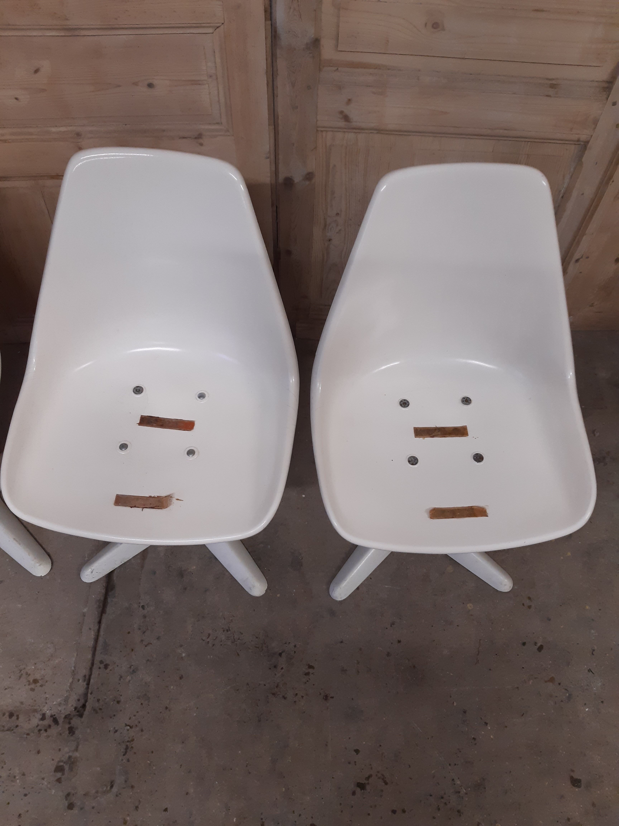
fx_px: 620
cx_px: 310
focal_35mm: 26
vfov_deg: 67.3
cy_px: 413
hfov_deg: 53.1
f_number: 1.7
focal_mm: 3.92
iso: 160
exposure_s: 1/60
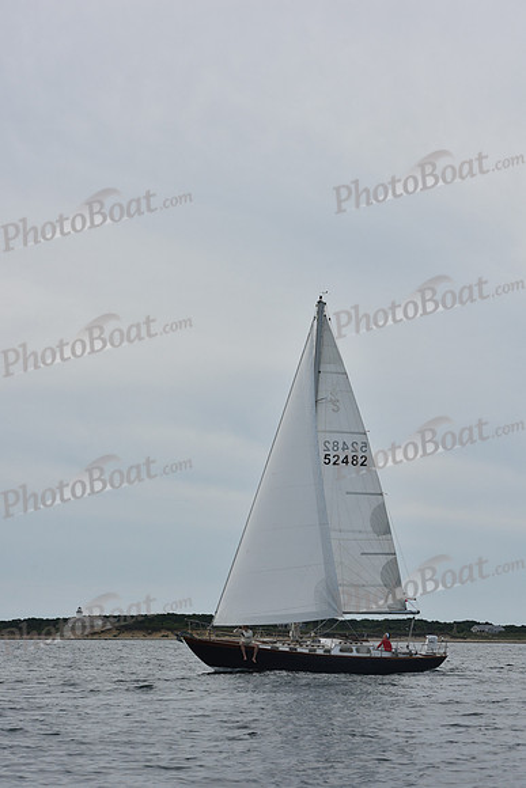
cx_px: 263
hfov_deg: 15.9
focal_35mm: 86
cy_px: 394
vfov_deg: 23.6
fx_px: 1884
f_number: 9
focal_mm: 86
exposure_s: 1/1000
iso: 320
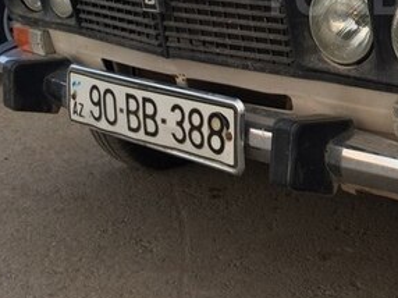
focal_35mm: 67
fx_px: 770
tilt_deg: -7.3
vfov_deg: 21.1
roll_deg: -0.9
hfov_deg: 27.3
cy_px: -6
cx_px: 402
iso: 40
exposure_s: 1/100
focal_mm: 4.15
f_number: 2.2
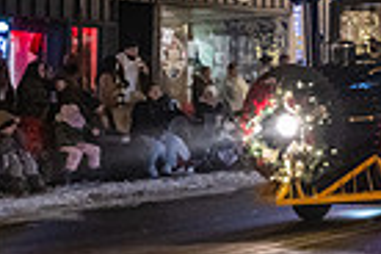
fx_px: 1249
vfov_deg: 11.5
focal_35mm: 118
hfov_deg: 14.8
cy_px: -7
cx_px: 723
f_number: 3.2
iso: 5000
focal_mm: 28
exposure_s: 1/200
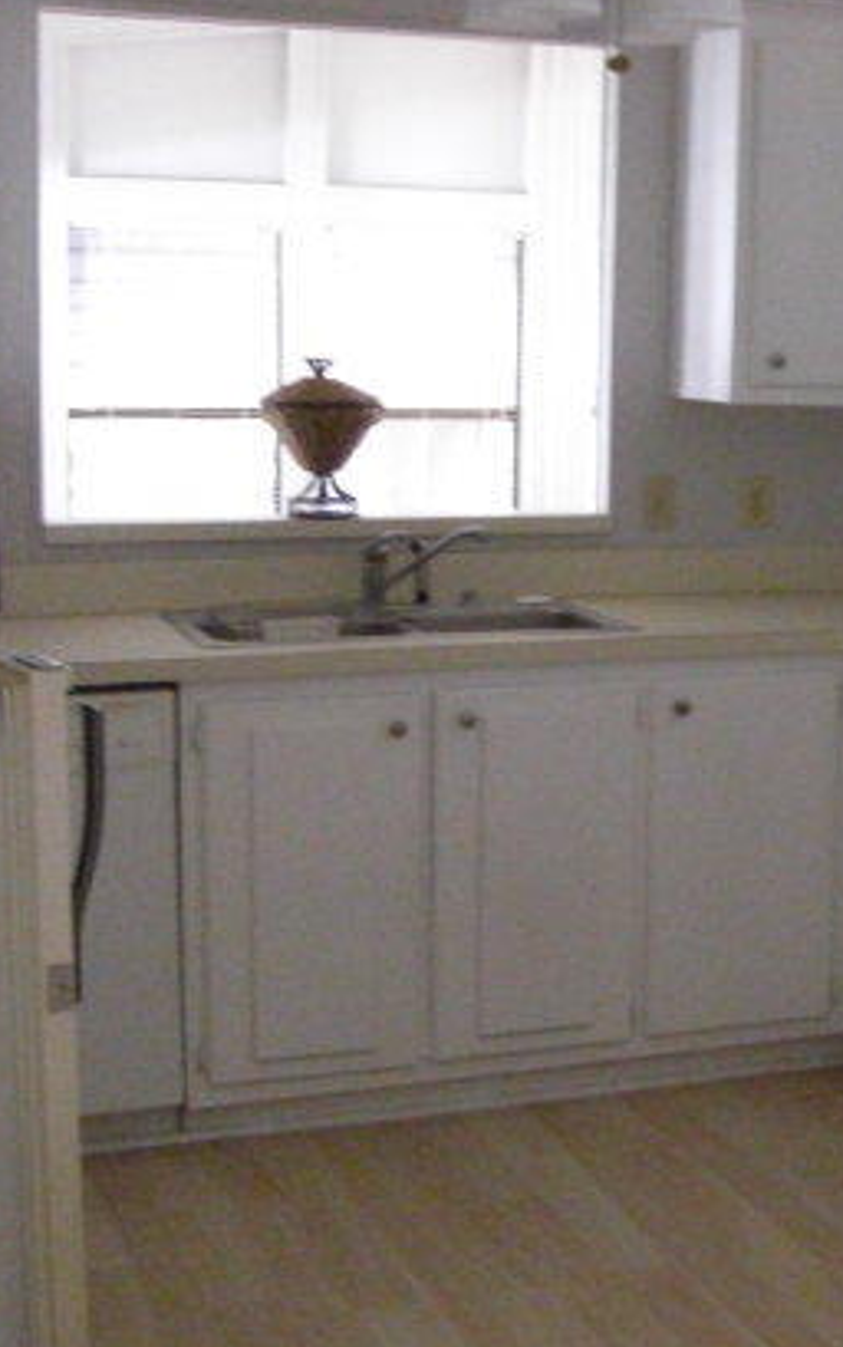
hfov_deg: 19.8
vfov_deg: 32.4
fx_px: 2313
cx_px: 912
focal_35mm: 63
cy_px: 748
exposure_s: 1/60
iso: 800
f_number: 2.7
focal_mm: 6.2
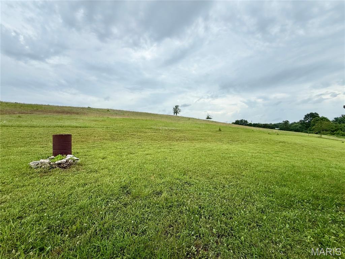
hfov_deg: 102.1
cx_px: 172
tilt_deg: +1.1
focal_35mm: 14
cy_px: 130
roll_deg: -0.6
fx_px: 140
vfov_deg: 85.7
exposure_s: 1/1497
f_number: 2.2
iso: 50
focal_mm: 2.22
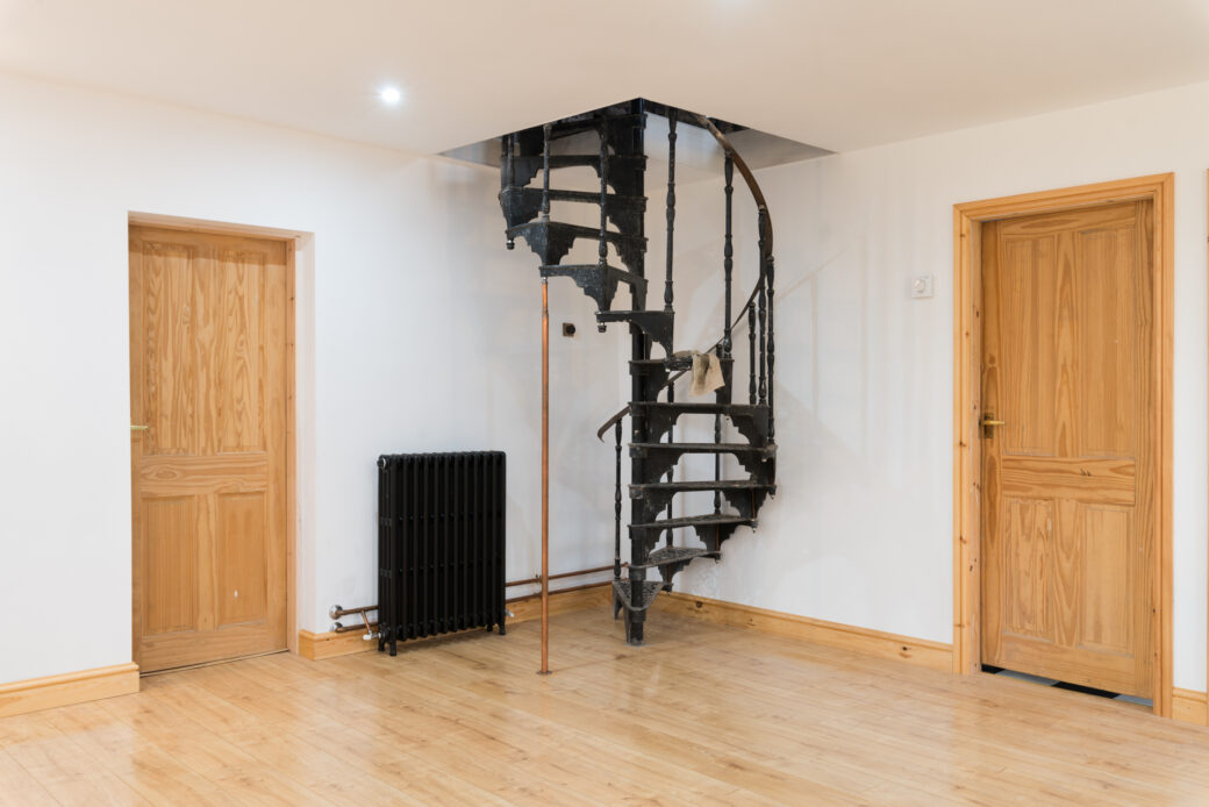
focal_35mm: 30
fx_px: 1008
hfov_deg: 61.9
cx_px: 604
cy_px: 404
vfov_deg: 43.6
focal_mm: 30
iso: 100
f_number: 9
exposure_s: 1
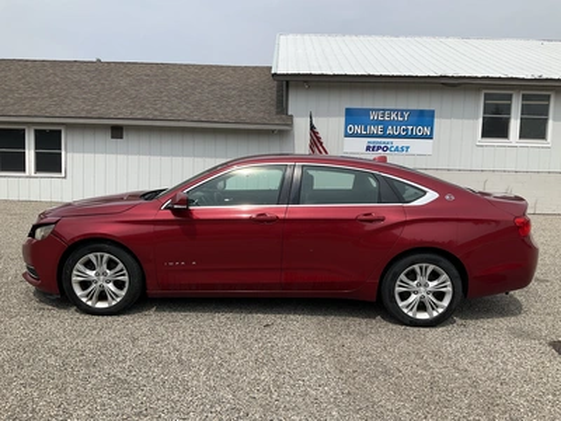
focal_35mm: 29
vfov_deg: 48.2
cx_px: 280
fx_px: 470
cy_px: 210
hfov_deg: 61.7
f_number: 1.8
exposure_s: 1/2538
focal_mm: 3
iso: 25
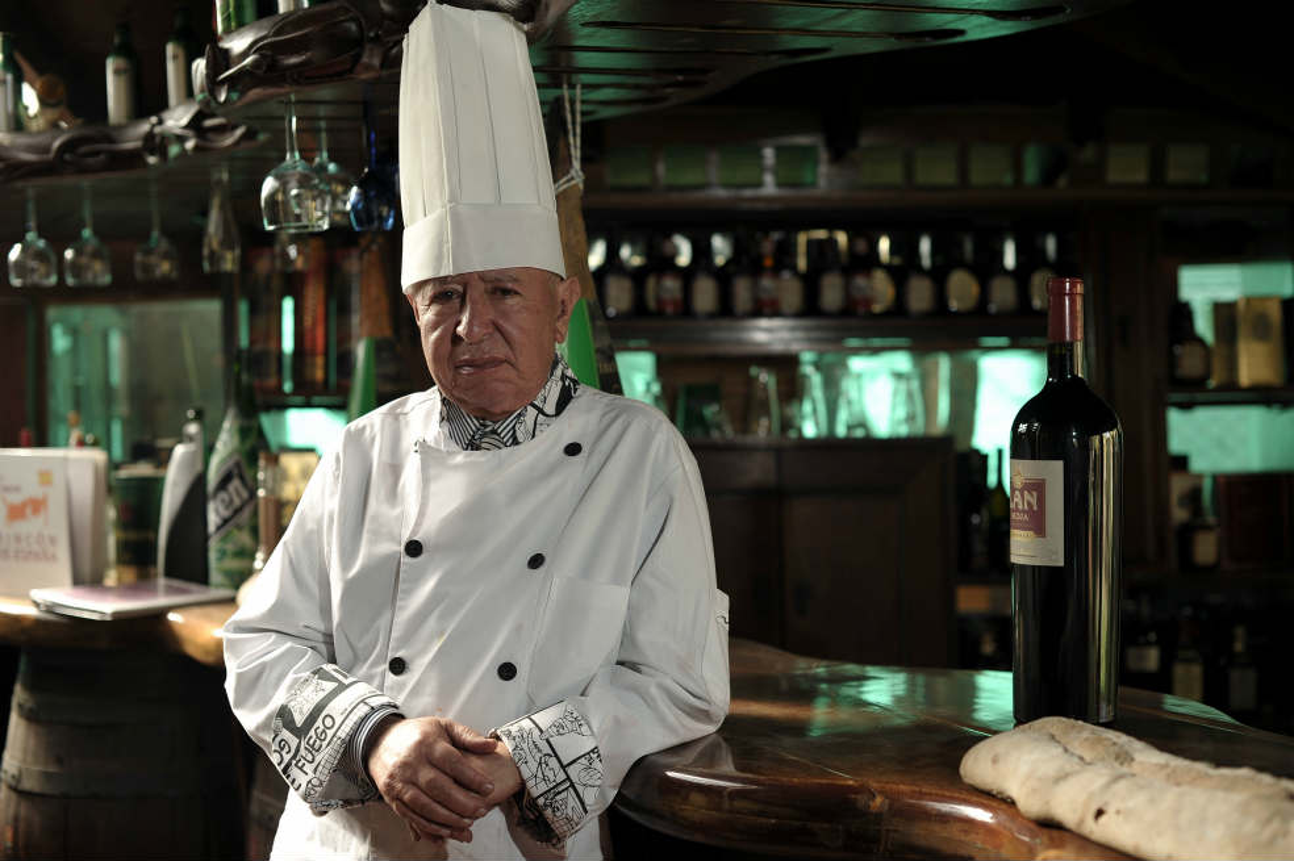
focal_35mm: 50
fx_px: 1796
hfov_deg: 39.6
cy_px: 430
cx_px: 647
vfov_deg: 27.0
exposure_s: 1/200
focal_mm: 50
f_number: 2.8
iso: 200
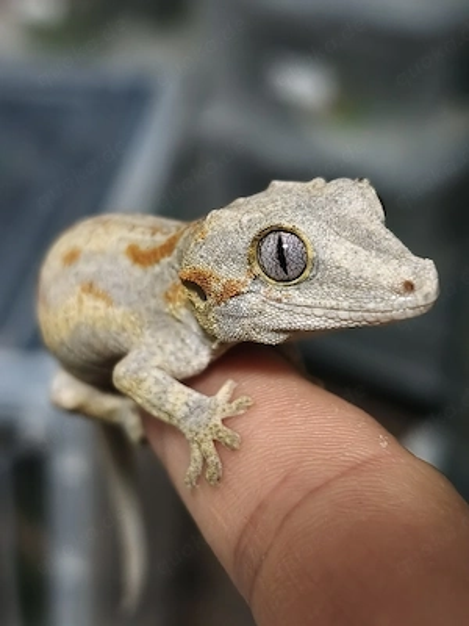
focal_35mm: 46
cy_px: 313
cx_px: 234
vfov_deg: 41.2
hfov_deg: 31.5
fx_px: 831
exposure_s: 1/33.4
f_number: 1.7
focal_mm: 6.06
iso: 2000
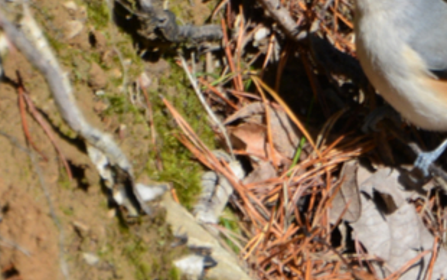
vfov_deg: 1.3
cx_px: 469
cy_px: 109
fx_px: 12016
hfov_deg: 2.1
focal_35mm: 986
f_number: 5.6
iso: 320
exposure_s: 1/1000
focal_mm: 300
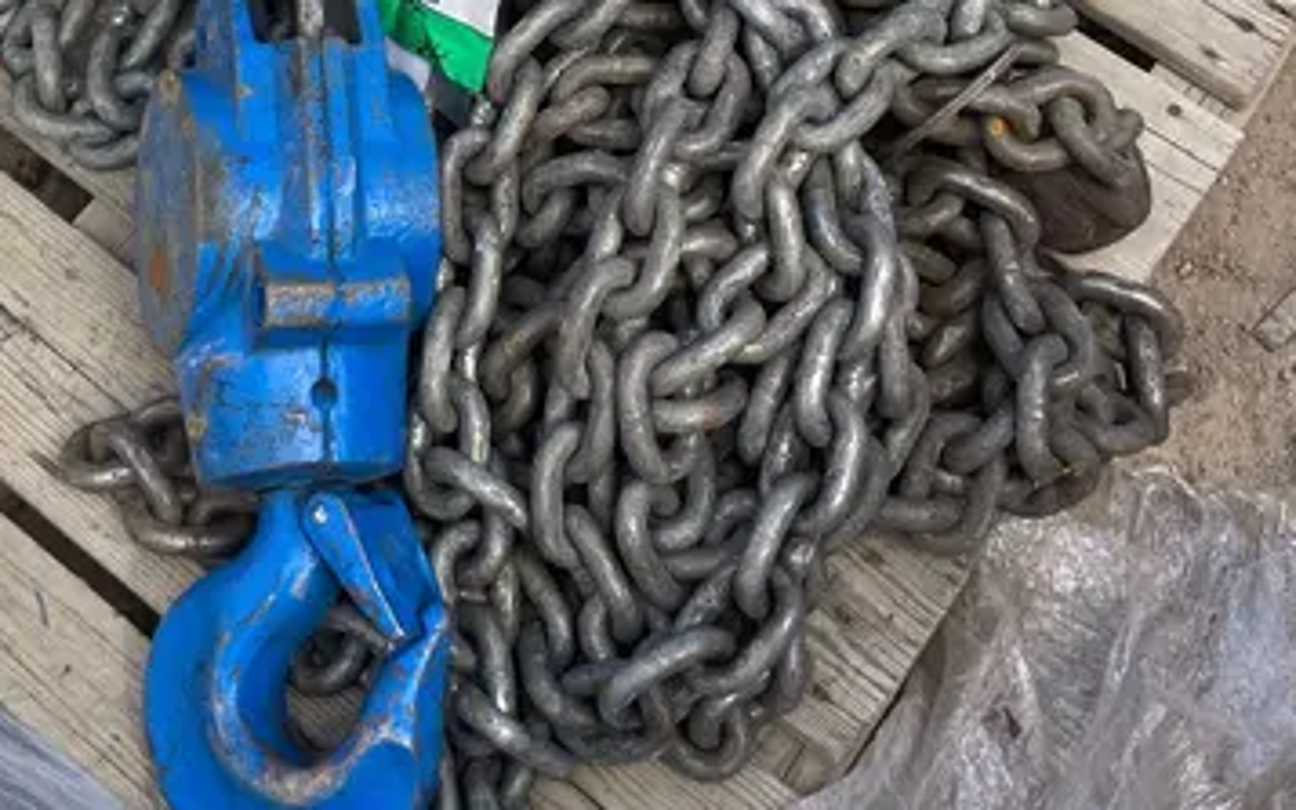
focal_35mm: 61
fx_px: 2154
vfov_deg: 20.4
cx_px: 454
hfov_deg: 33.2
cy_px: -67
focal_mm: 3.99
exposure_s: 1/534
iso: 20
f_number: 1.8
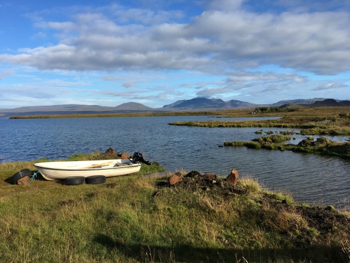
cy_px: 132
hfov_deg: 61.7
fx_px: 293
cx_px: 175
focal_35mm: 29
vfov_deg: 48.2
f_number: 2.2
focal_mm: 4.15
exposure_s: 1/1425
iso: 25
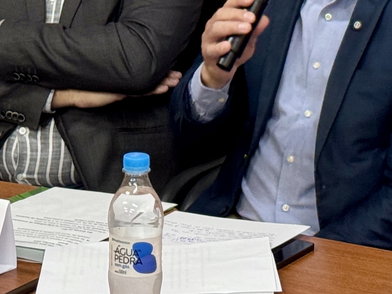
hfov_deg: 11.0
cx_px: 147
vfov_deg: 8.1
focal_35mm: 179
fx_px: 2027
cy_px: -128
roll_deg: +0.4
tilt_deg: -6.5
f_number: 1.78
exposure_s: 1/60
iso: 160
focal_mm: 6.76
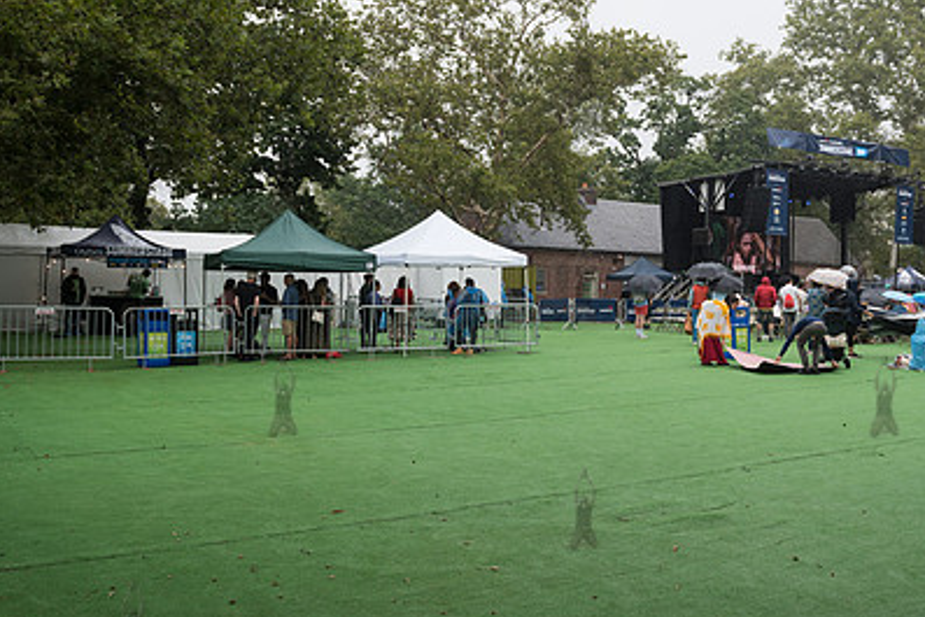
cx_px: 582
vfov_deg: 35.1
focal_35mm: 38
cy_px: 283
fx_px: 977
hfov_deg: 50.1
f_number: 4
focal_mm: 26
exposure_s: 1/250
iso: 320
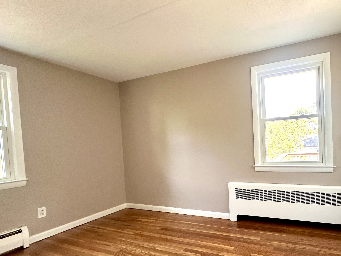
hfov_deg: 78.8
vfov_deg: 65.5
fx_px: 197
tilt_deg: -2.6
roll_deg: +2.1
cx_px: 230
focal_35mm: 20
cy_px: 150
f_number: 2.2
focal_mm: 2.22
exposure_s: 1/99
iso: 125
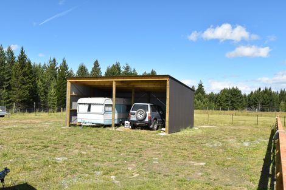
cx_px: 143
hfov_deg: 53.1
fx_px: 286
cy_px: 95
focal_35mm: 36
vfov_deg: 36.8
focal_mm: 24
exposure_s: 1/400
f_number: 10
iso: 200
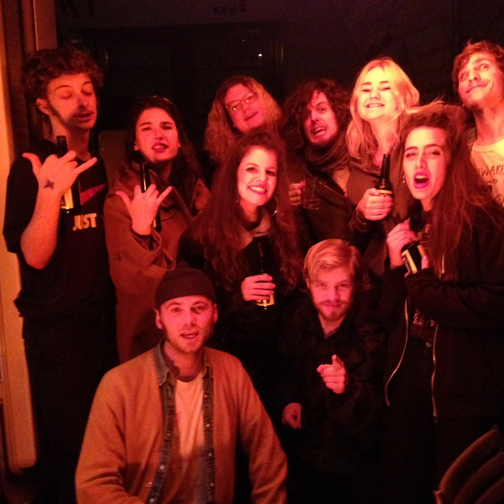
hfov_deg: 41.6
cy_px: 258
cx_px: 305
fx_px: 659
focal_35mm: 40
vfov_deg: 41.9
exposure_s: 1/15
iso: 800
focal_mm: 4.12
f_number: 2.4
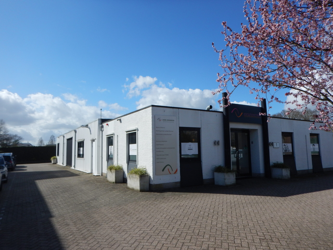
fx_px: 231
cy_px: 125
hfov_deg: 71.6
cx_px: 166
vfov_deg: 56.8
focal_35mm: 24
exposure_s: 1/1500
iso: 125
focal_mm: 4.3
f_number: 4.1
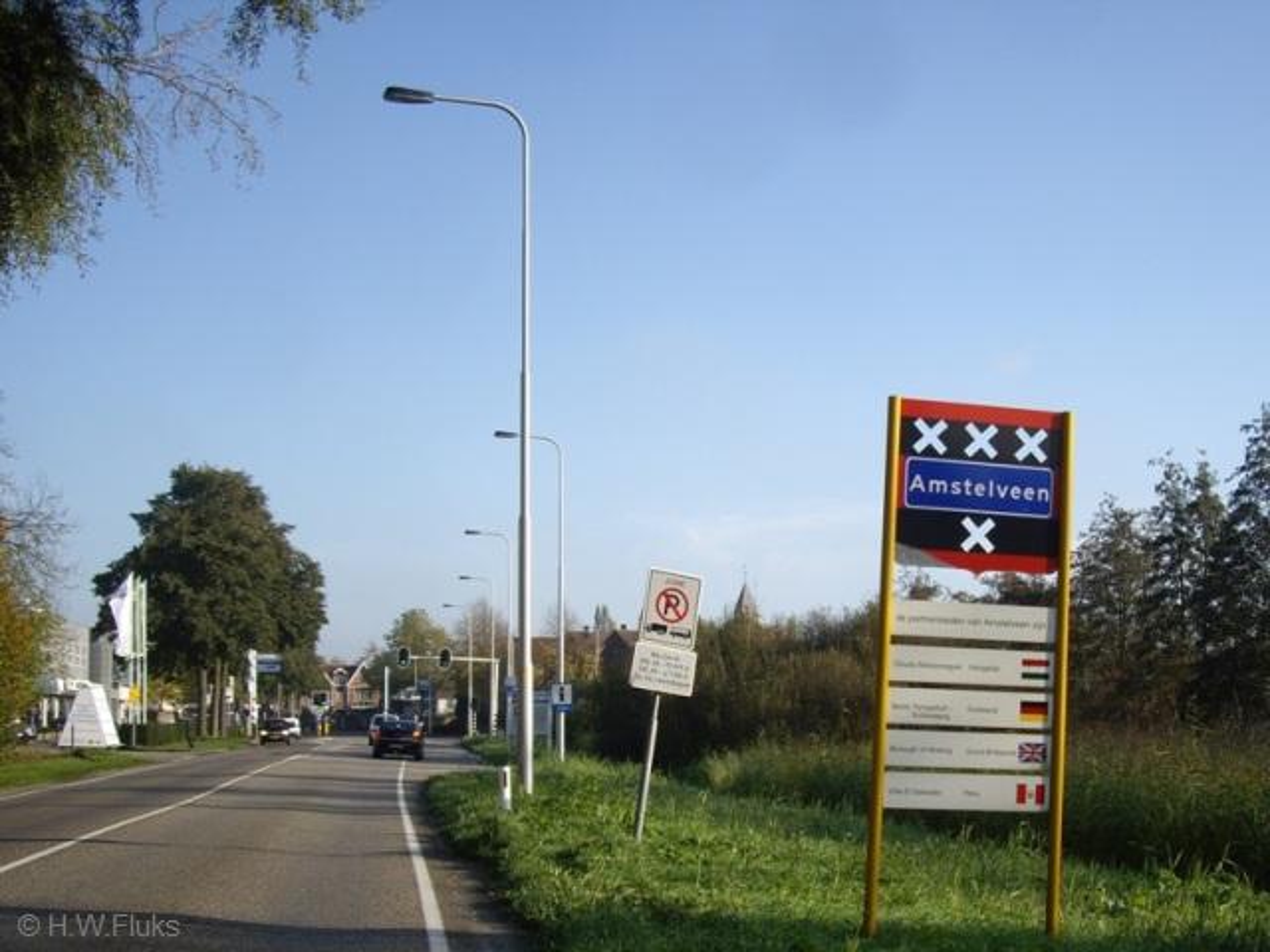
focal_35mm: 38
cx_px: 635
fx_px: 1394
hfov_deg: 49.0
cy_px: 476
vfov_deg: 37.7
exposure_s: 1/640
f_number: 2.8
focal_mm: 7.9
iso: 64
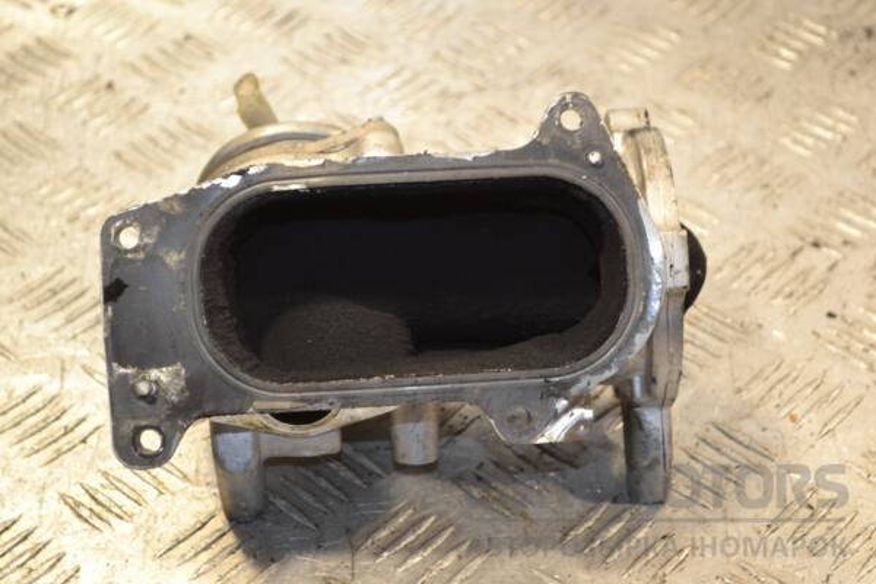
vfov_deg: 16.6
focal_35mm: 82
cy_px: 292
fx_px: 2007
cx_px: 438
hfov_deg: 24.6
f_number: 5.6
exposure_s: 1/60
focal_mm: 55
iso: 900
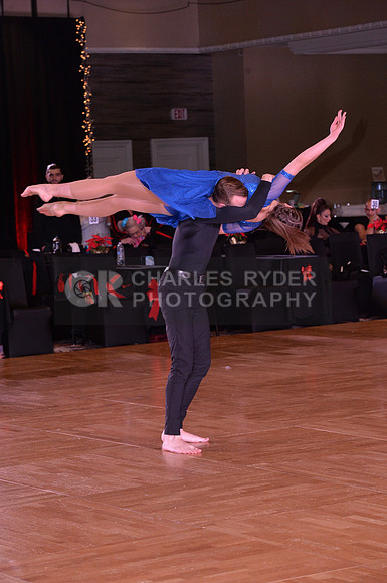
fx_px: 1876
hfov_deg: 11.8
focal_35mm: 116
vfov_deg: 17.7
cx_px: 194
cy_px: 292
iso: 2000
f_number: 6.3
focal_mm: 116
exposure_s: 1/250
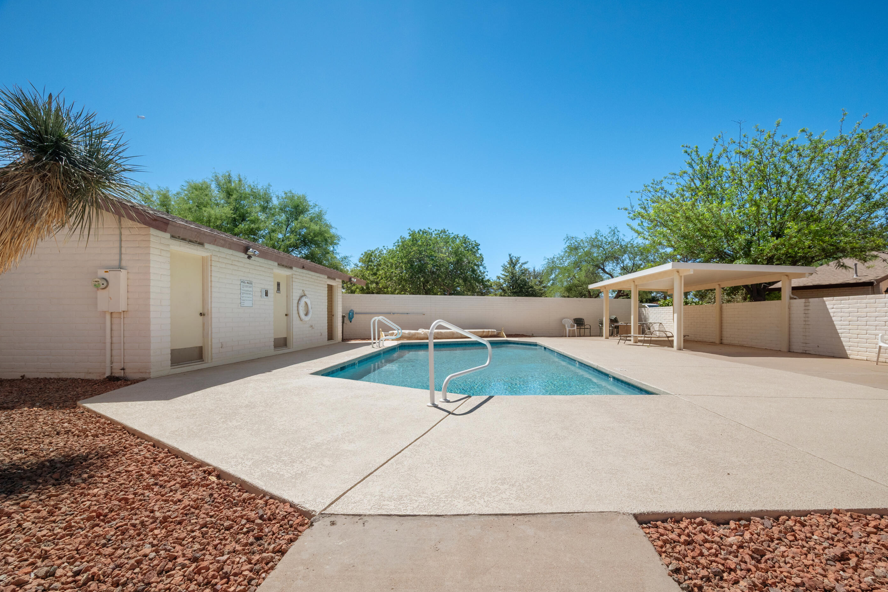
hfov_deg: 100.3
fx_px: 370
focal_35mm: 15
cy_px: 314
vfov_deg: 77.2
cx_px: 466
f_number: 9
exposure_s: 1/640
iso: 250
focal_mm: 14
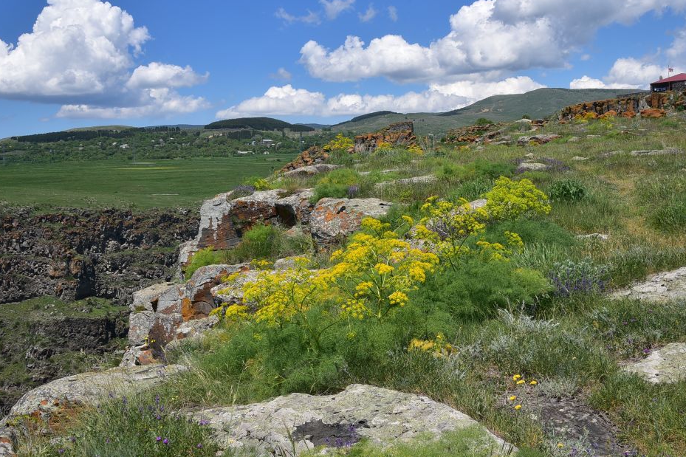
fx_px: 1334
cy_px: 196
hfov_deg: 28.8
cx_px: 376
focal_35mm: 70
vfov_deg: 19.4
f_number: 16
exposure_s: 1/125
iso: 160
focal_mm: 50
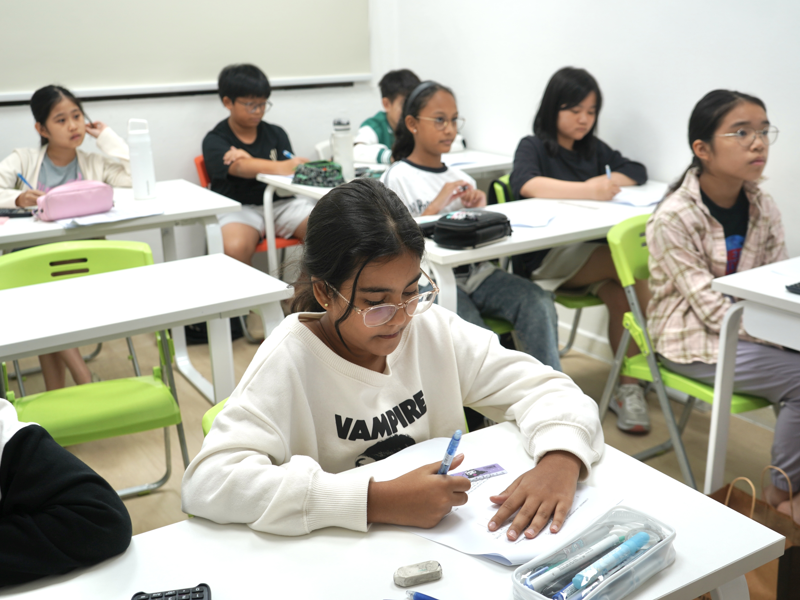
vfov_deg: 38.7
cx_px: 384
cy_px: 299
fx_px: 855
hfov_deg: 50.1
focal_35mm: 37
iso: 200
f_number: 5
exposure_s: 1/50
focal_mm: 34
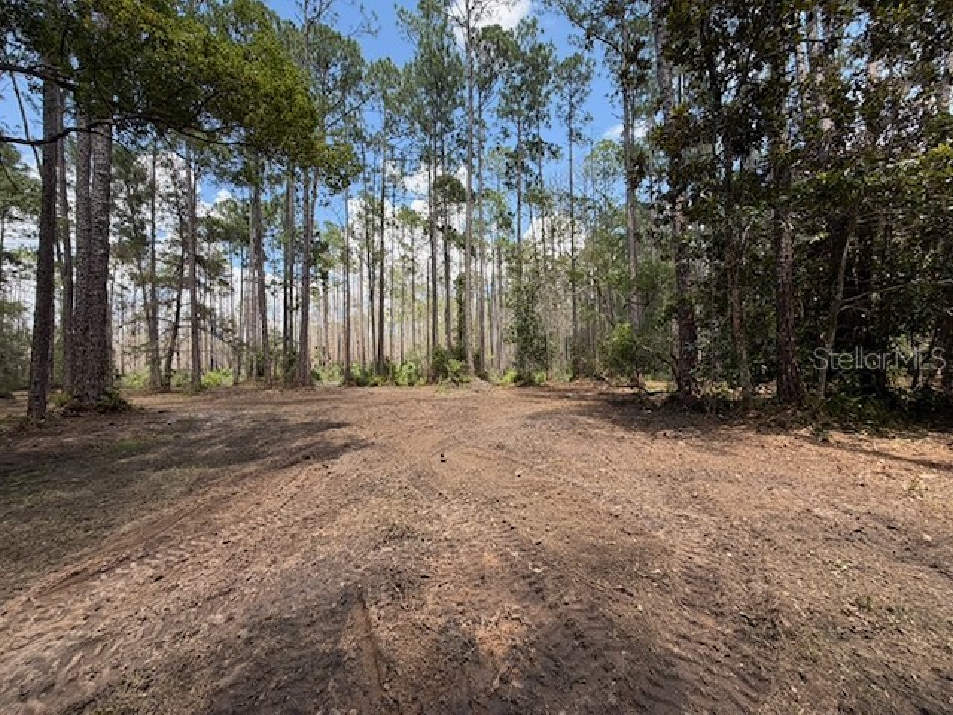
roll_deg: +2.3
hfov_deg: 102.1
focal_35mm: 14
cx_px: 476
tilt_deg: +1.5
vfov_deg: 85.7
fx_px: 385
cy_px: 358
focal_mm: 2.22
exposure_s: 1/416
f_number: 2.2
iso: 64
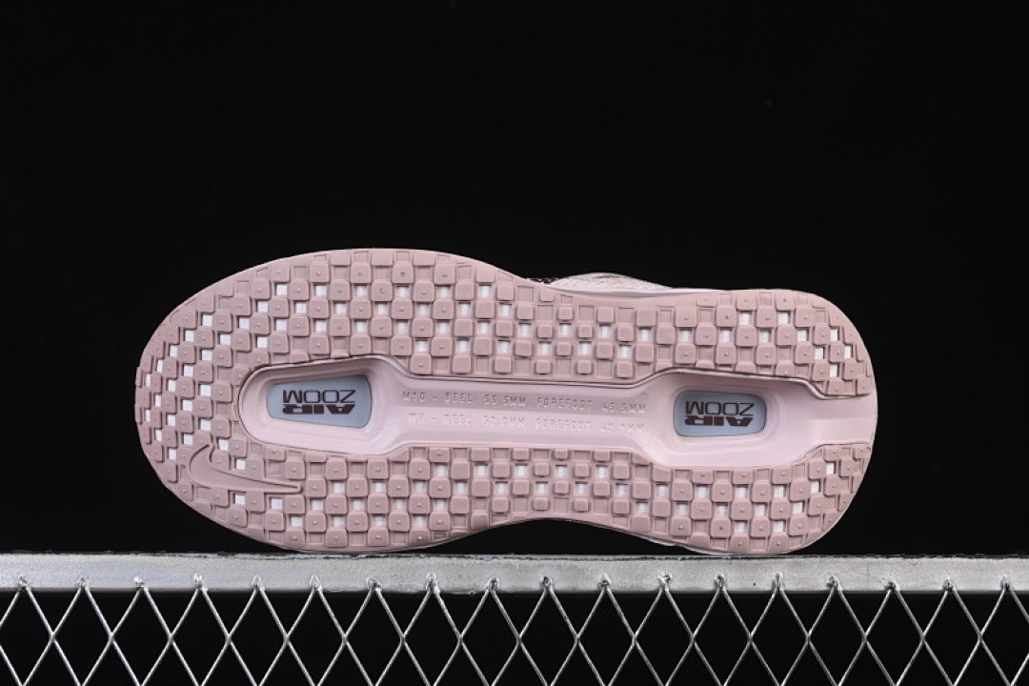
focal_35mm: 75
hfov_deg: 27.0
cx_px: 514
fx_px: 2144
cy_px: 343
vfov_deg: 18.2
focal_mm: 50
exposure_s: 1/80
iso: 160
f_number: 8
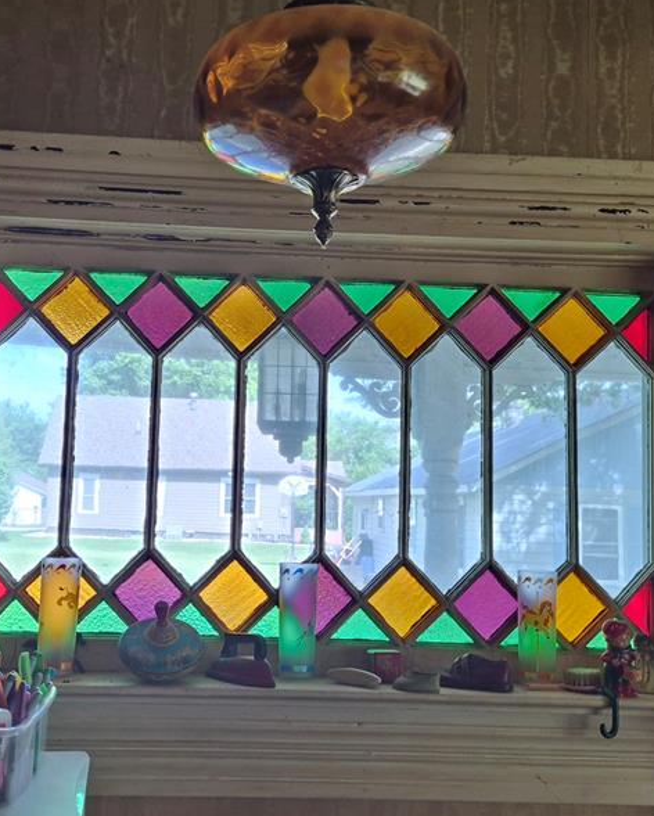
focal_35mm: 39
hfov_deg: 38.1
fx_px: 943
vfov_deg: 46.8
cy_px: 406
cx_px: 252
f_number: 1.8
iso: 200
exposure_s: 1/120
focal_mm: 5.4
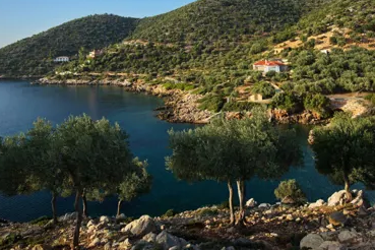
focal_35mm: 26
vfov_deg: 47.2
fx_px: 271
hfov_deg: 69.4
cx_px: 193
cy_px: 55
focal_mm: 16
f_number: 6.3
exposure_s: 1/200
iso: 200
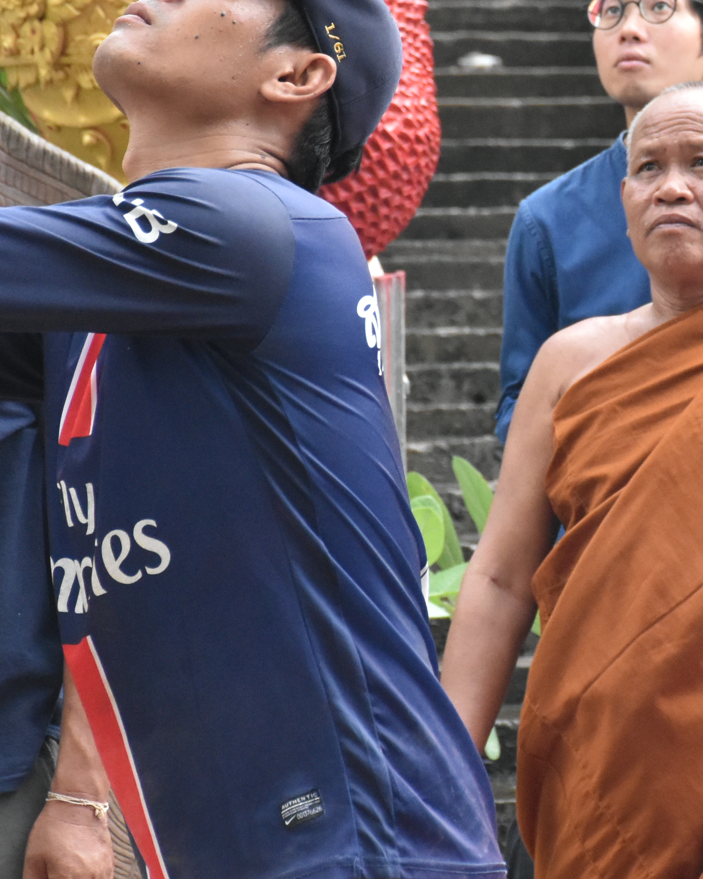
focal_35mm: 327
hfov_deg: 4.7
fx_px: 8509
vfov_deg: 5.9
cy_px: 297
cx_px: 837
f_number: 8
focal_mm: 95
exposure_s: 1/1000
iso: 2500
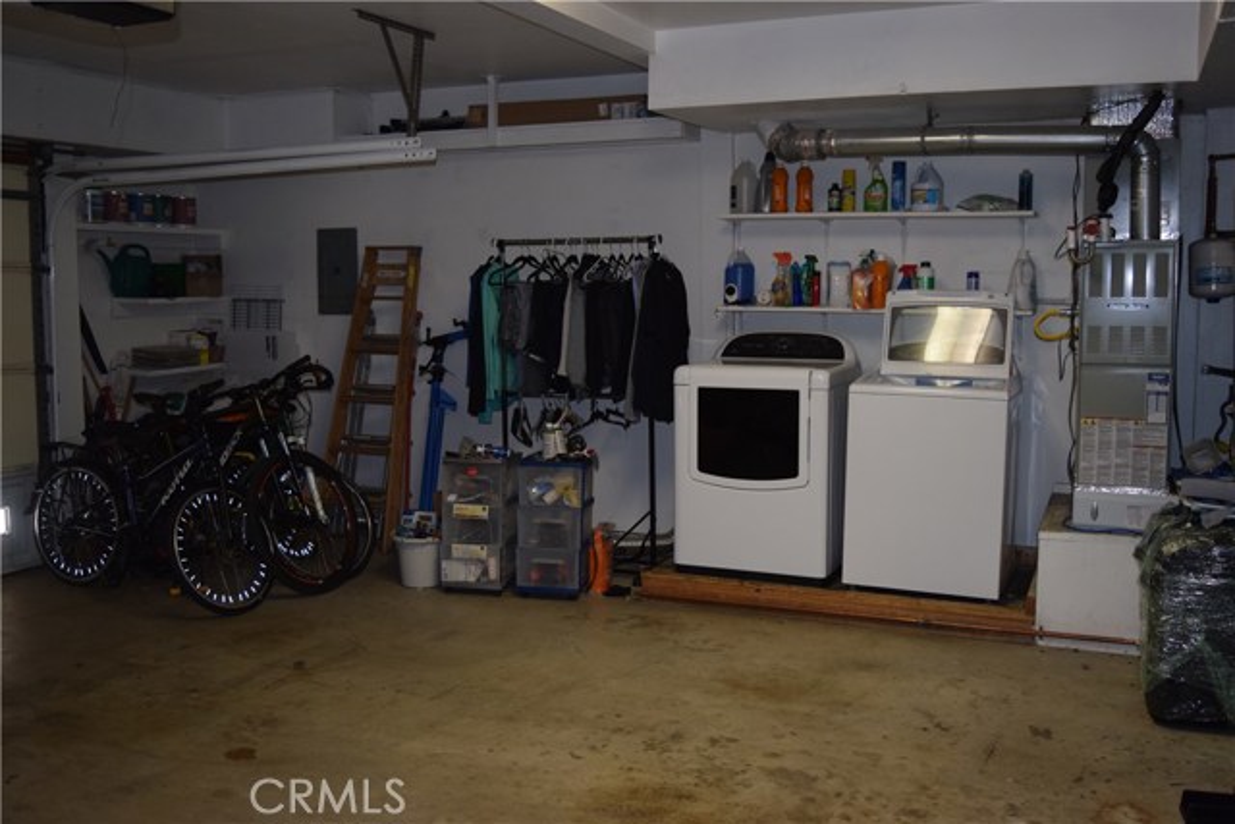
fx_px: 1184
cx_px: 618
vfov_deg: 38.4
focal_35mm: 34
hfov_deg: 55.1
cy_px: 412
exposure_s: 1/80
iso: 800
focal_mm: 23
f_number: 4.5
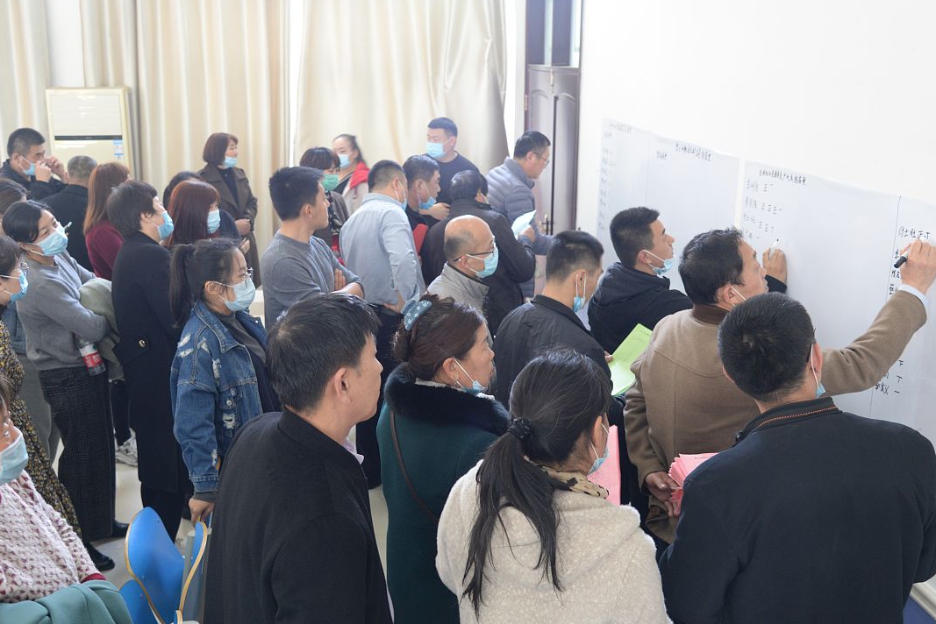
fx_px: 936
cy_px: 315
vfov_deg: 36.9
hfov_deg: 53.1
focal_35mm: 36
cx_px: 468
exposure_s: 1/30
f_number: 4
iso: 1250
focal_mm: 32
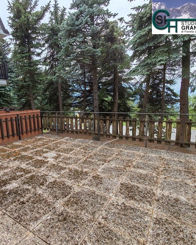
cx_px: 69
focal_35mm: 21
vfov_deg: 77.6
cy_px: 123
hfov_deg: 64.2
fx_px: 152
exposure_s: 1/340
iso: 50
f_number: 2.2
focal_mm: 1.96
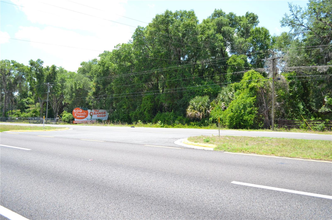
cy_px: 110
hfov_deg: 62.0
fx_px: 276
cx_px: 166
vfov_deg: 43.4
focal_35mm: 30
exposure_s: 1/1000
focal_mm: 20
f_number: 4.5
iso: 400
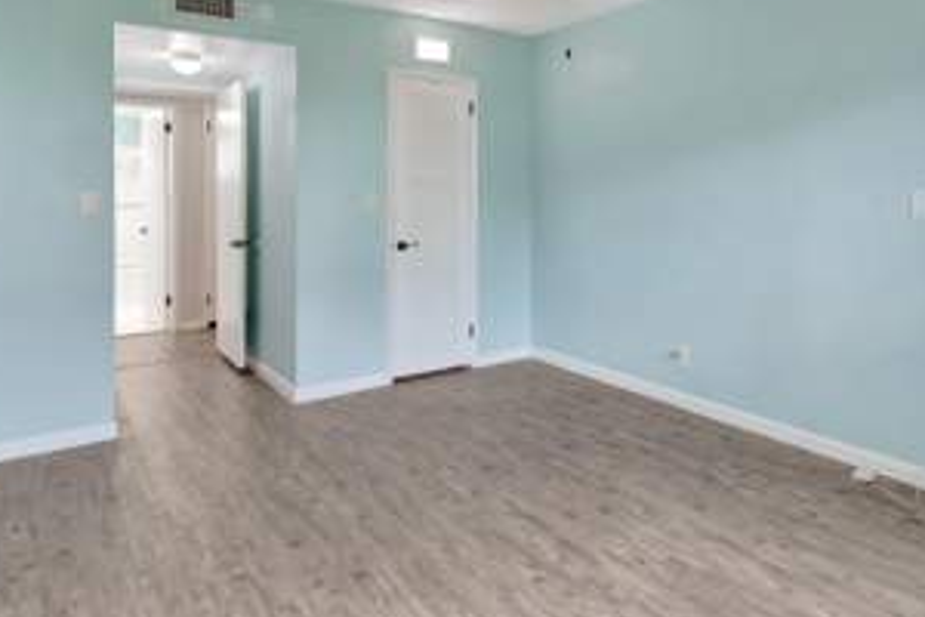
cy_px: 194
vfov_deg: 51.9
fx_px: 617
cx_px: 546
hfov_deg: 73.1
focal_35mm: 24
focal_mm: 10
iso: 1100
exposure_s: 1/15
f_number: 8
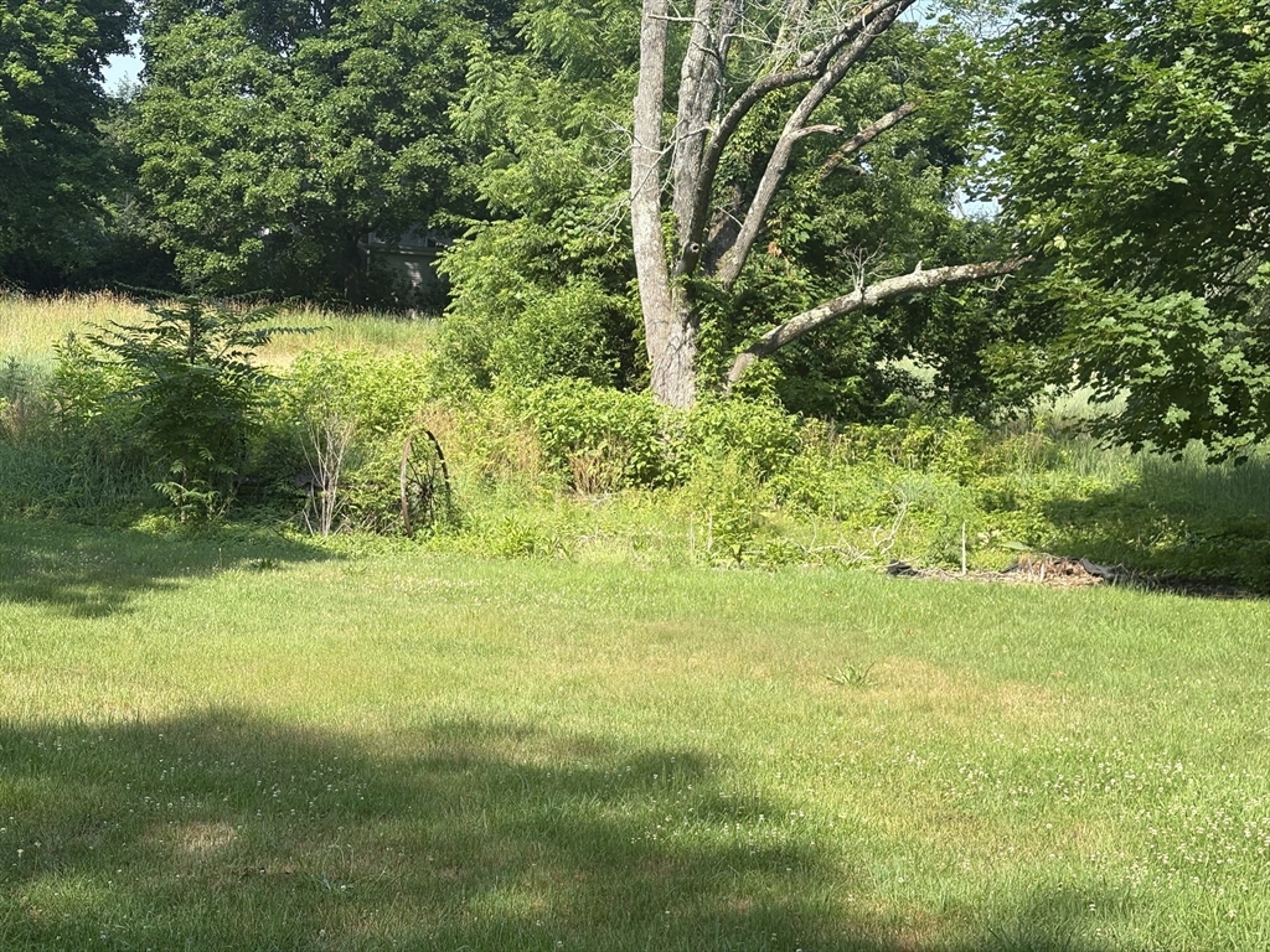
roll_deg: -2.3
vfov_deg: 28.0
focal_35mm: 52
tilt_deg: -0.3
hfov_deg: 36.8
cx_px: 635
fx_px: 1908
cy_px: 476
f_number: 1.6
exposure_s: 1/1136
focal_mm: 5.96
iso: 32
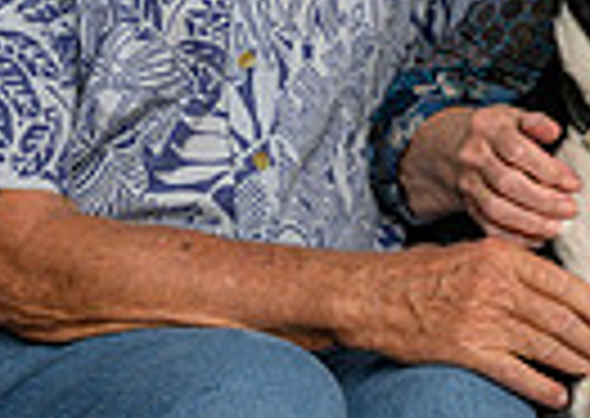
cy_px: -29
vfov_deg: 7.1
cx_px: 650
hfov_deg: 9.9
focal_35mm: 202
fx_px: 3378
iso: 400
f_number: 10
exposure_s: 1/160
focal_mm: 42
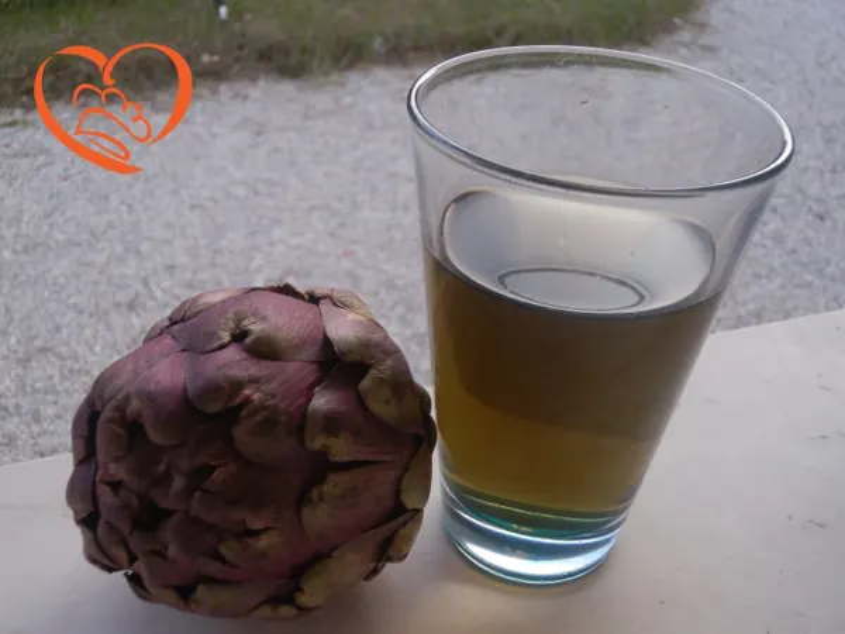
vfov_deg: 38.7
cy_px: 317
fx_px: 903
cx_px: 422
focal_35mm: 37
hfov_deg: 50.1
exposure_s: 1/40
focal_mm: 6.7
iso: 200
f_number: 3.9
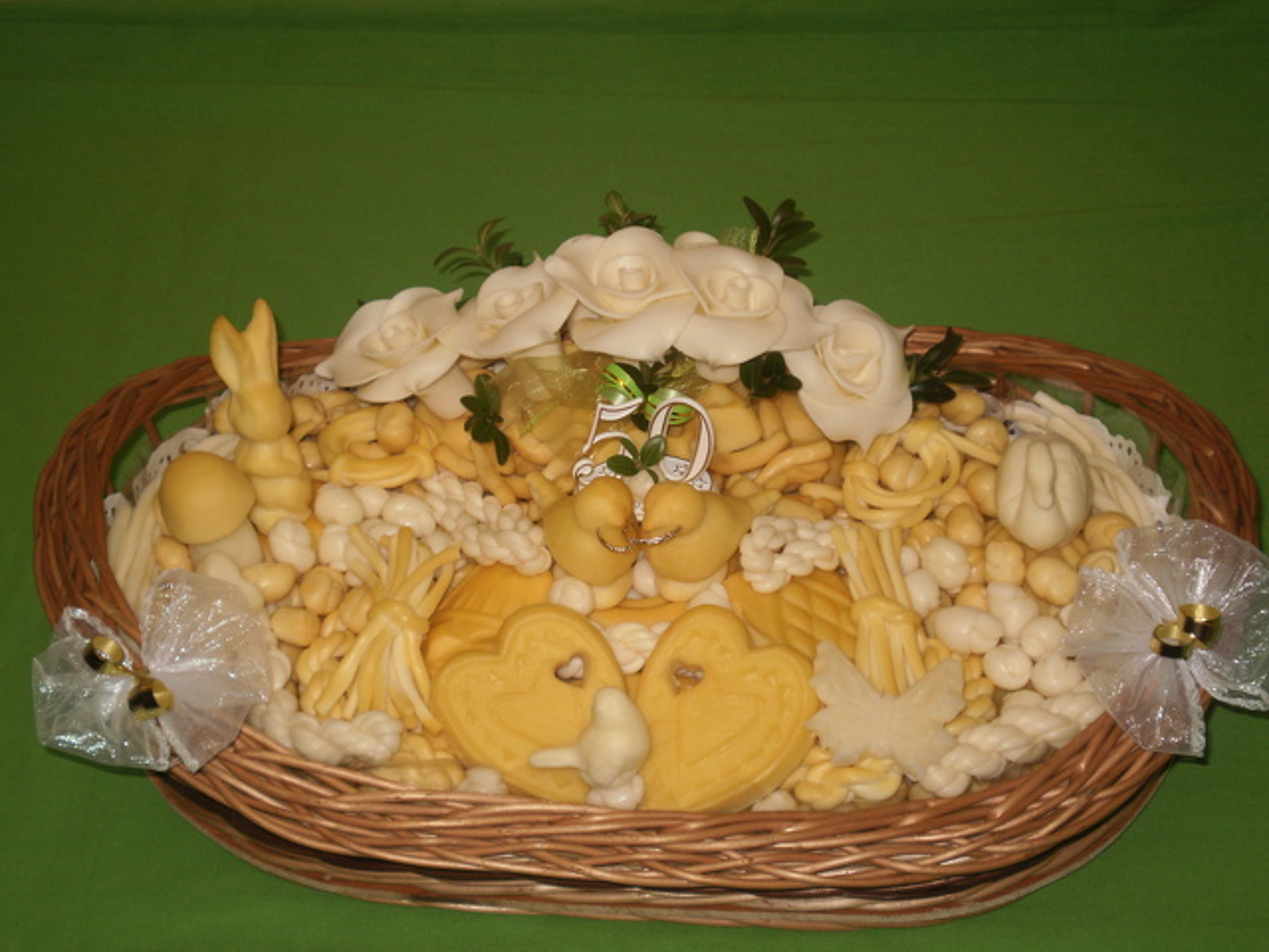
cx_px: 634
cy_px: 476
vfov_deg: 23.7
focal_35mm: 62
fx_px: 2273
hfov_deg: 31.2
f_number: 4.2
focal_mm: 10.3
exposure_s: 1/40
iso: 100
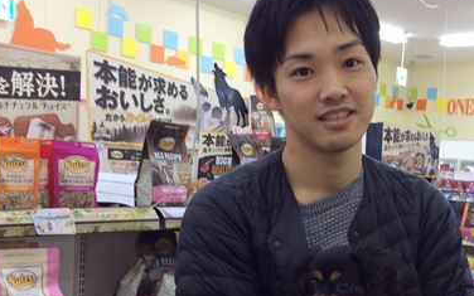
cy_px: 223
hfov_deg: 37.2
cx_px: 311
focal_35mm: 54
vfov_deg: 23.7
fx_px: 698
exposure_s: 1/24
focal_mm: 3.3
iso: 32
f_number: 2.4
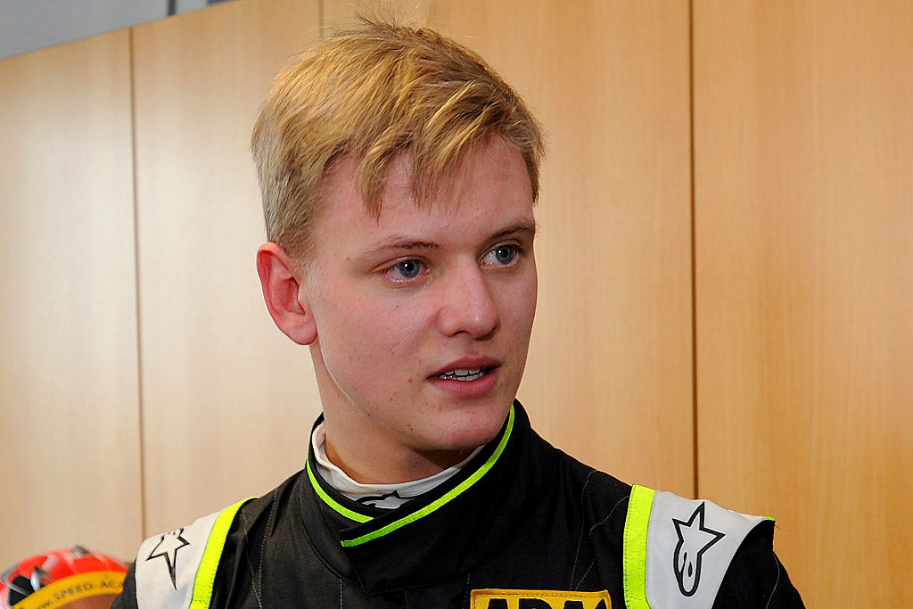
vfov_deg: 37.9
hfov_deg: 54.4
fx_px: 888
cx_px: 456
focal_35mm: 35
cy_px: 304
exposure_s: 1/60
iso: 500
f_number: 6.3
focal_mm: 35
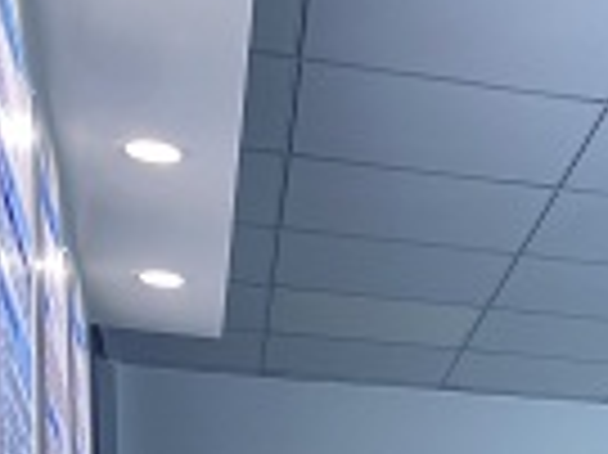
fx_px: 1772
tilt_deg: -3.0
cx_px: 1007
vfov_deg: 13.0
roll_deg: +0.3
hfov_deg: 16.9
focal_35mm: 101
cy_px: 868
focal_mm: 4.25
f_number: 1.8
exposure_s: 1/100
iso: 100
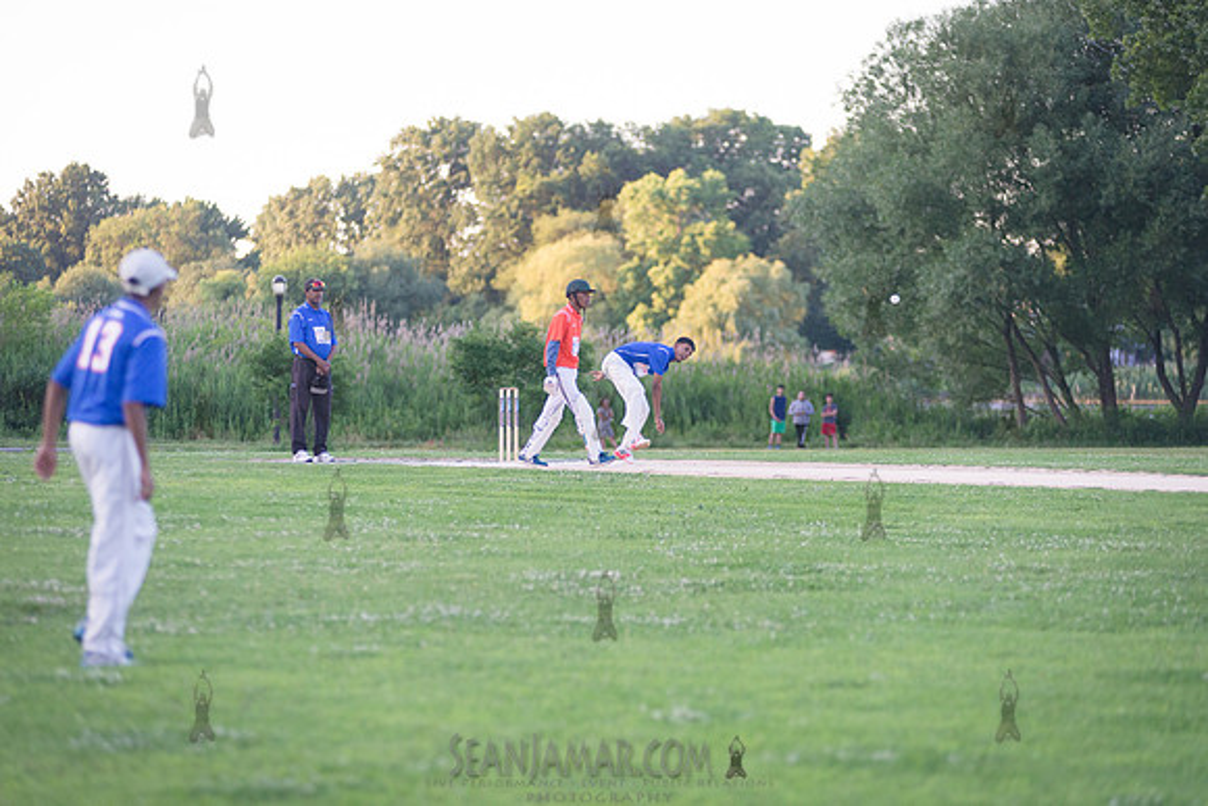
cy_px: 403
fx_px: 5202
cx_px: 604
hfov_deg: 13.2
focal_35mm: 155
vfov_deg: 8.9
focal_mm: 155
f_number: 2.8
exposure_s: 1/1250
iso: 1600
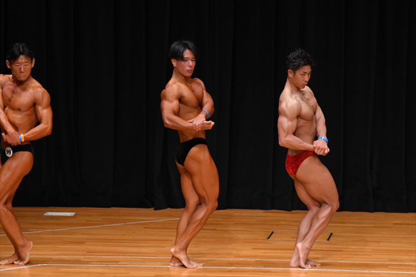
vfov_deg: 5.1
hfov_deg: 7.6
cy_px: 138
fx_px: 3119
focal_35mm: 270
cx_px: 208
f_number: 5.6
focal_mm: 180
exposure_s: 1/400
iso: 3200
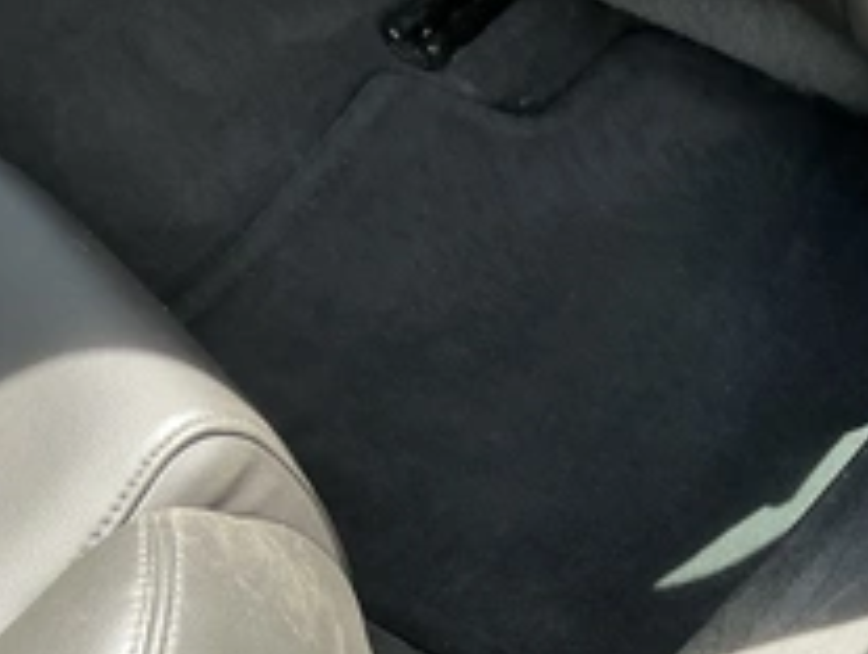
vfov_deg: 26.0
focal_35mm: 54
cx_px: 793
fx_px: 1356
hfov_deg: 33.5
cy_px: 625
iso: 40
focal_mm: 3
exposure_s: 1/122
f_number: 1.8
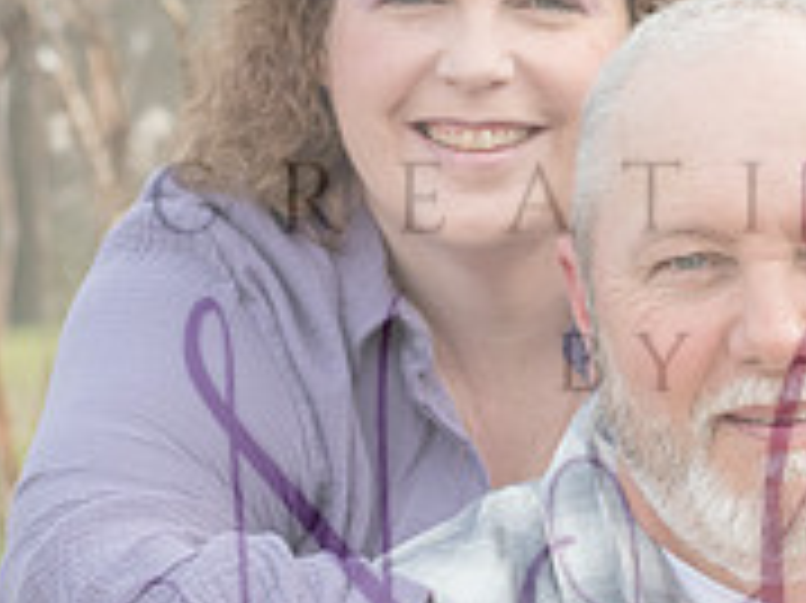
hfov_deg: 6.3
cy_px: 452
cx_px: 680
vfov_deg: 4.8
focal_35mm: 312
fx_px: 7260
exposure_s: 1/500
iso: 400
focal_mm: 100
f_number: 7.1
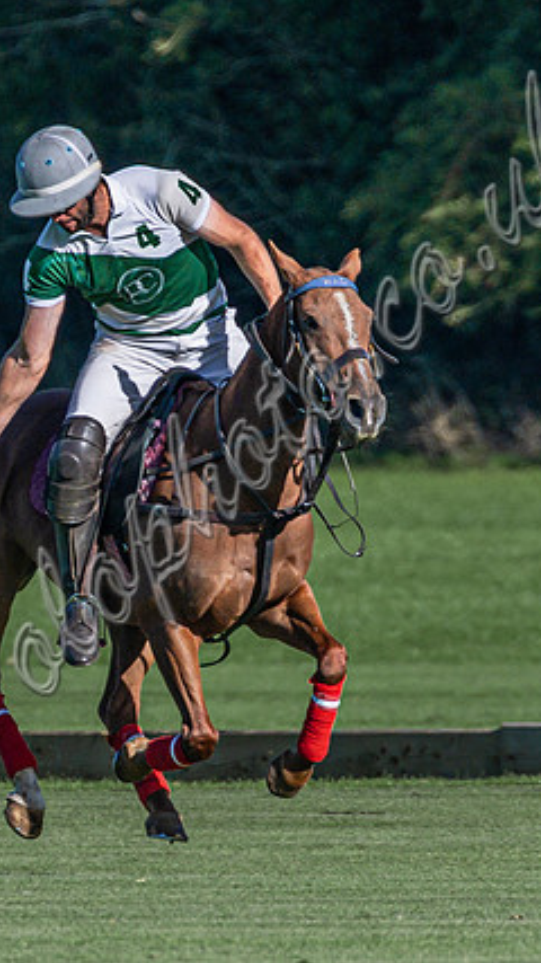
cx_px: 17
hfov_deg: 0.7
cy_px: 1115
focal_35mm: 1690
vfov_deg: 1.3
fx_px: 43125
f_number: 5.6
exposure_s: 1/1600
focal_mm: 400
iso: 250
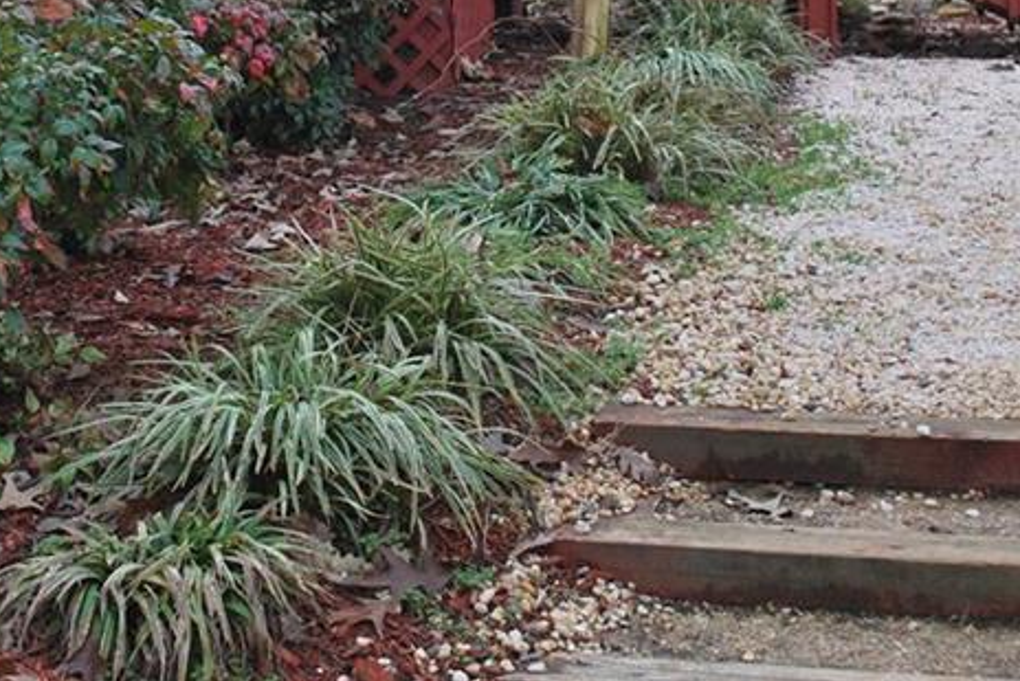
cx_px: 389
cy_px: -4
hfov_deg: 23.6
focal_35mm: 86
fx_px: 2438
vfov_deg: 15.6
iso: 125
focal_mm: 26
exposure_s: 1/125
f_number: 5.6
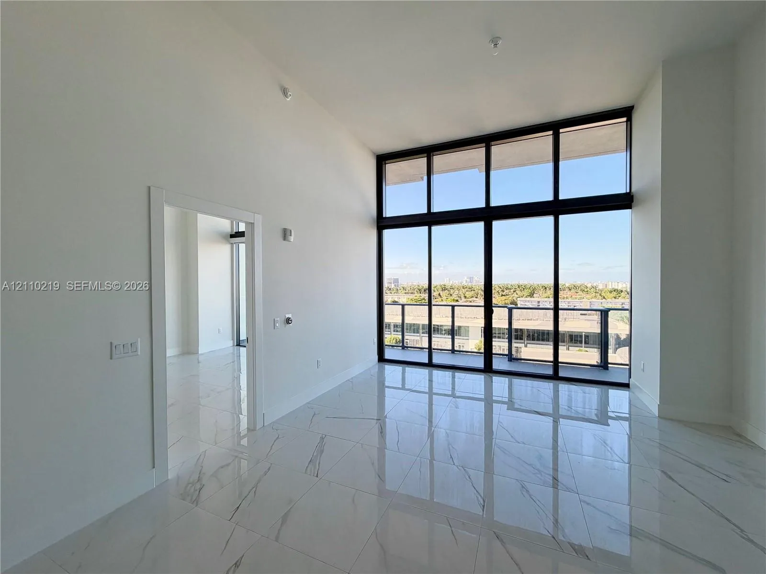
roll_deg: +0.0
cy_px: 287
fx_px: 310
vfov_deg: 85.6
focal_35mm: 14
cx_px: 383
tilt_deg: -1.0
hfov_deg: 102.1
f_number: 2.2
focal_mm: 2.22
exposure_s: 1/479
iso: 64
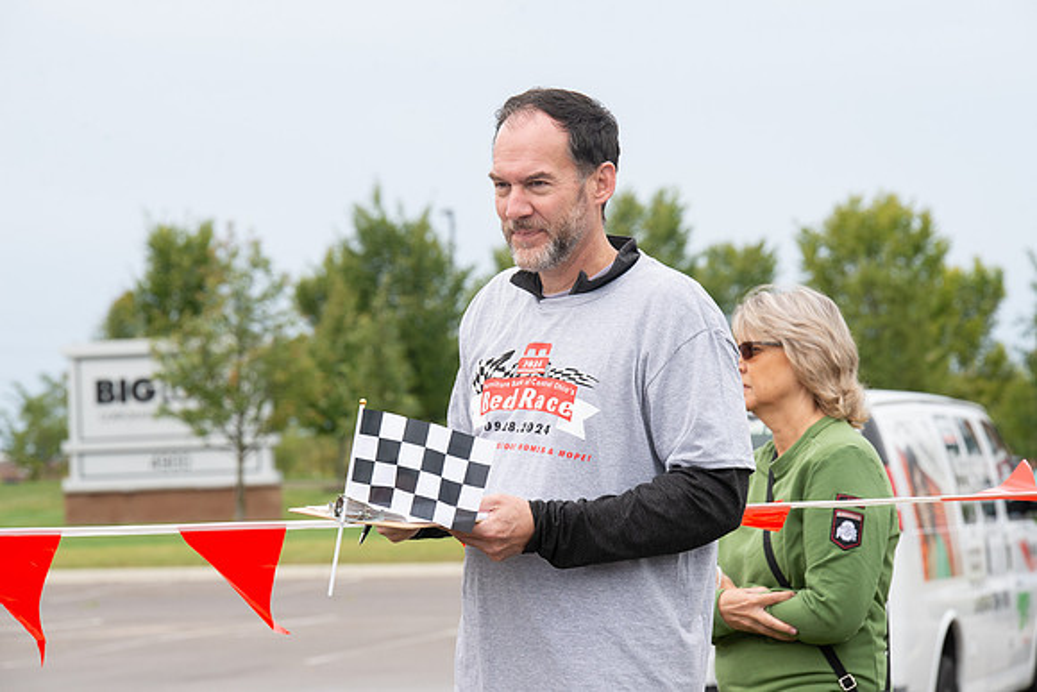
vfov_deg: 8.3
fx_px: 4754
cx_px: 518
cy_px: 346
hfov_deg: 12.4
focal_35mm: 165
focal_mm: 165
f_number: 10
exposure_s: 1/200
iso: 640
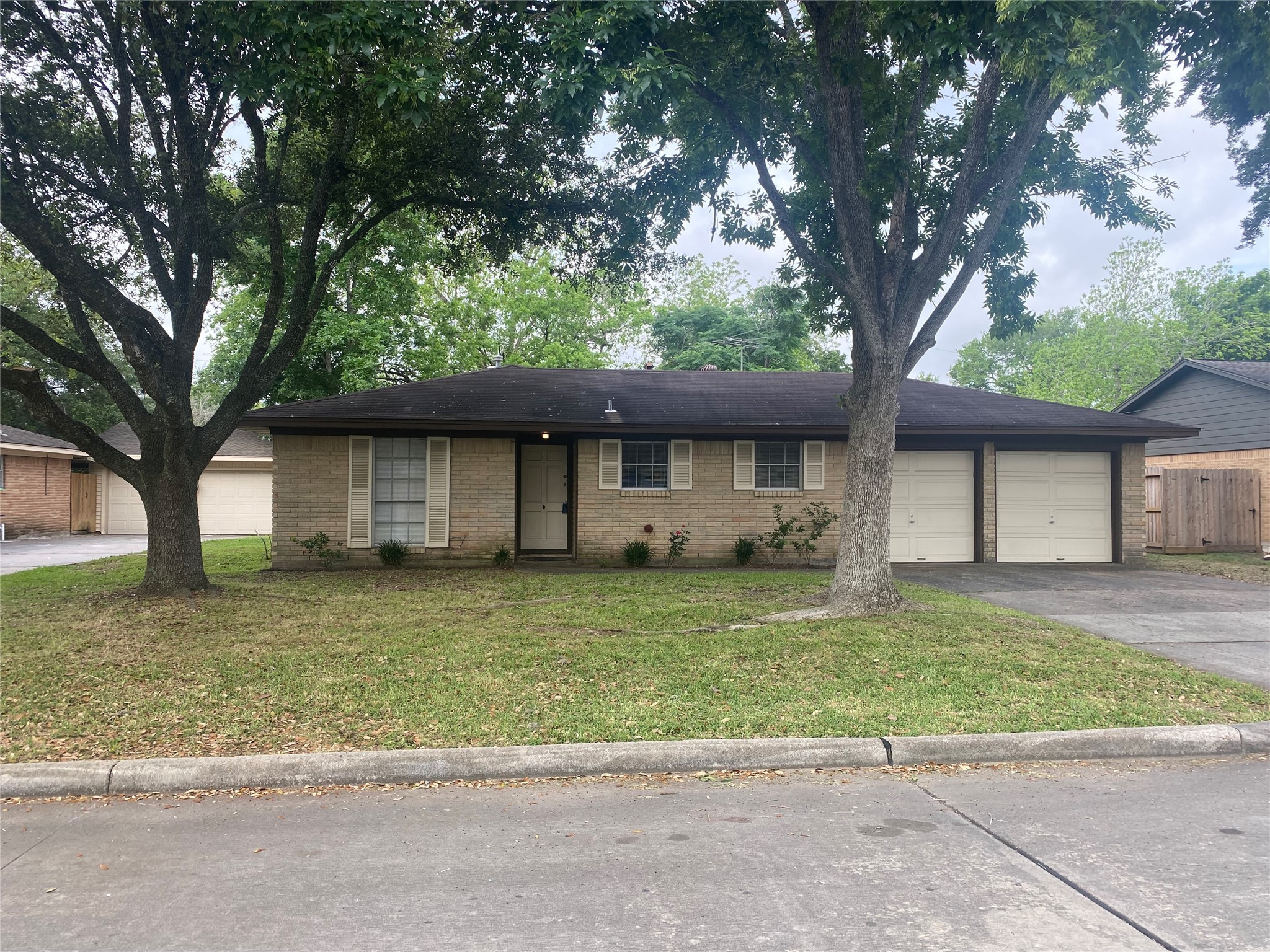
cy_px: 476
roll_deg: -1.0
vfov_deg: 53.1
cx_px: 635
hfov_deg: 67.3
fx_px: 954
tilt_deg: +1.1
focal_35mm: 26
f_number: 1.8
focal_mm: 4.25
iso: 32
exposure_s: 1/546
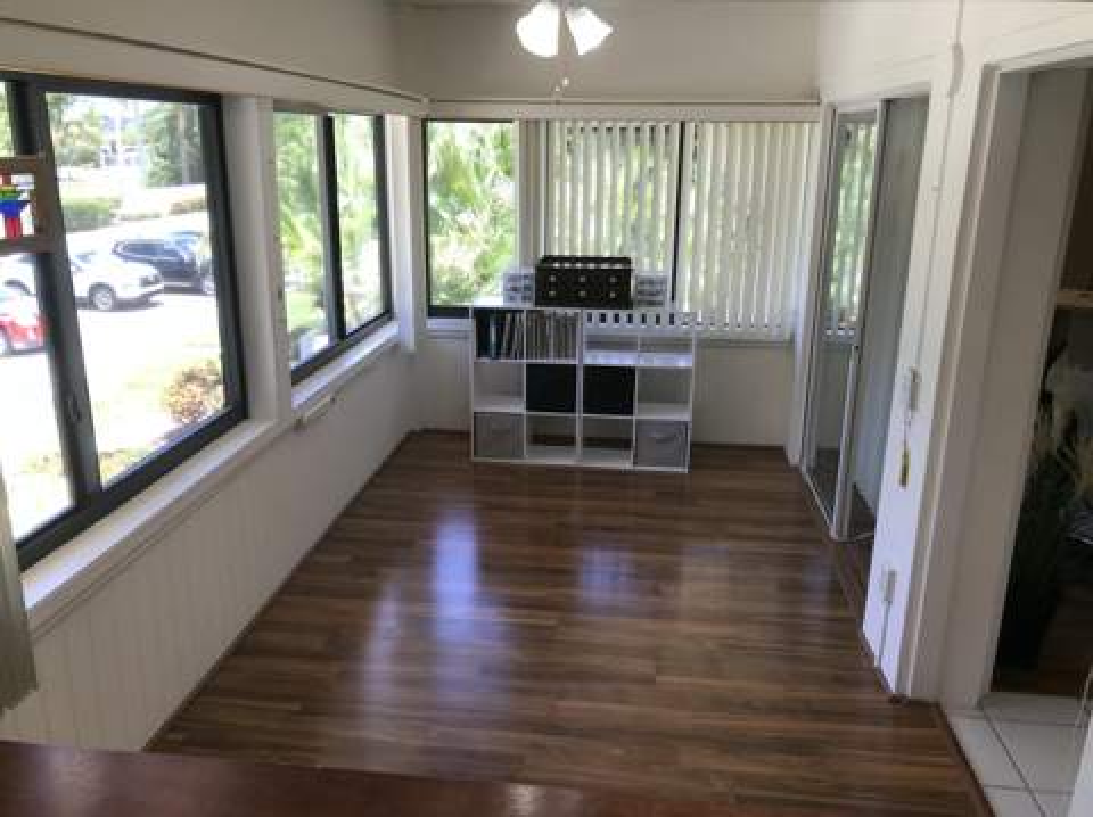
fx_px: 883
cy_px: 408
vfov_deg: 49.7
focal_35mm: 28
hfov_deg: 63.5
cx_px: 546
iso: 20
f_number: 1.8
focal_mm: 3.99
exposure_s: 1/138
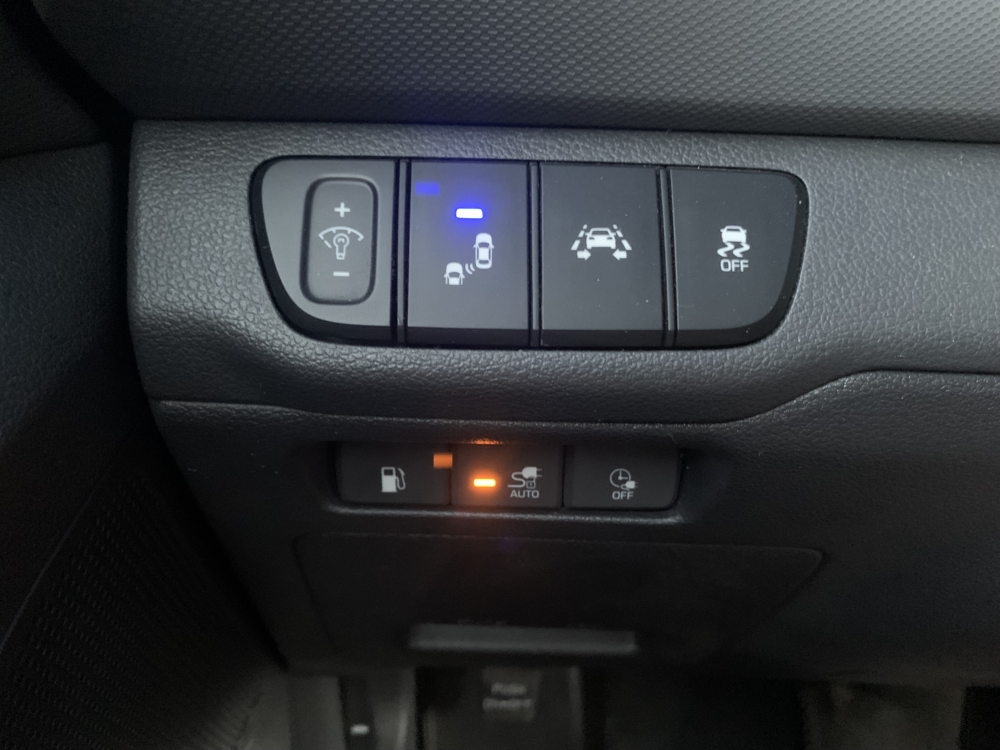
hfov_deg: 67.3
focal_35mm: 26
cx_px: 500
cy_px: 375
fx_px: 751
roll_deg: +1.3
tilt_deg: -15.9
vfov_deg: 53.1
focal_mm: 4.25
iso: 1250
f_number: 1.8
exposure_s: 1/15
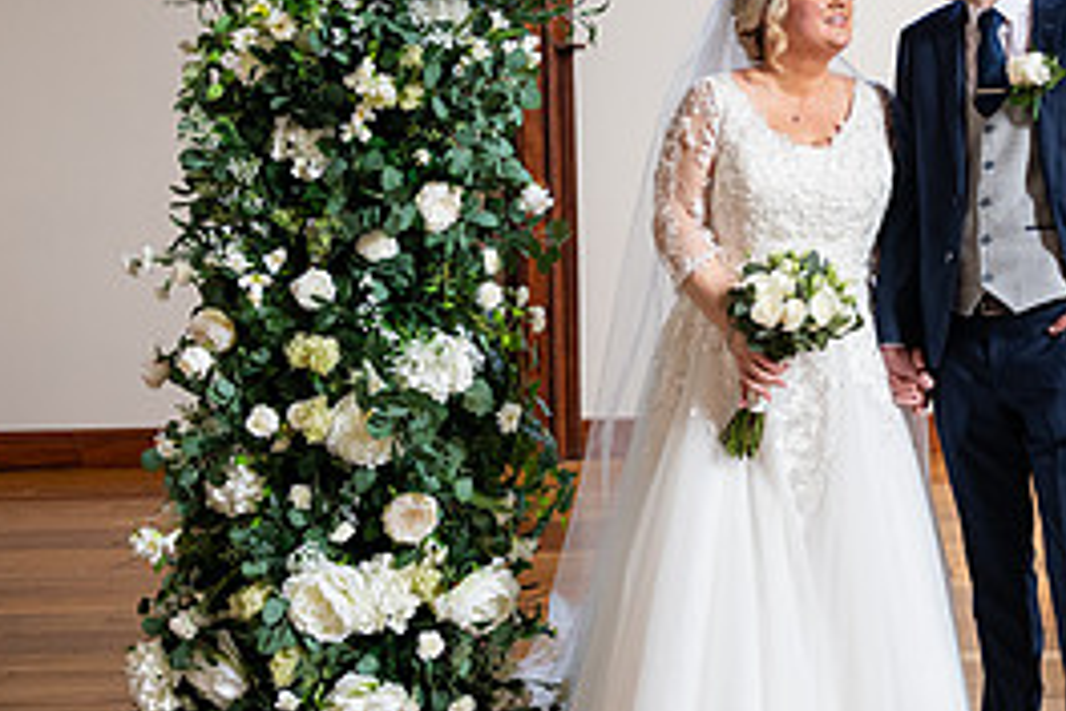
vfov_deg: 17.6
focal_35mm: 77
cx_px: 921
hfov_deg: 25.6
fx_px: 2280
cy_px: 135
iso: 800
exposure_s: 1/160
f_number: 3.5
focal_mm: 35
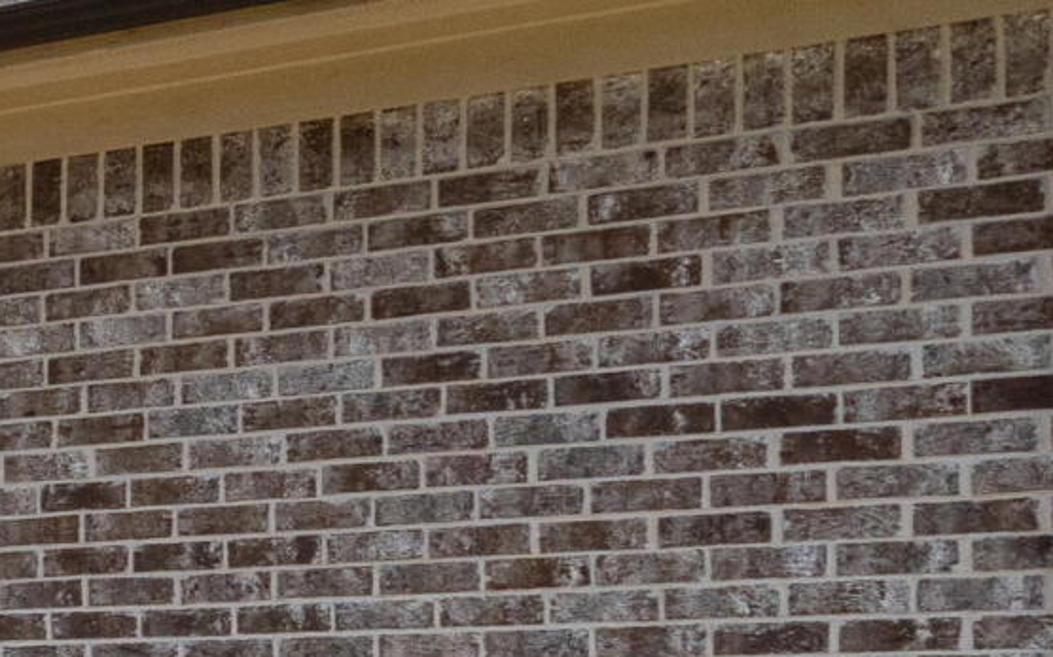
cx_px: -1479
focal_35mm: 88
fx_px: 2524
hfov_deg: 14.7
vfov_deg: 14.3
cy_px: 802
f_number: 9.5
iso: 800
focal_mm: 16
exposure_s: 1/2000
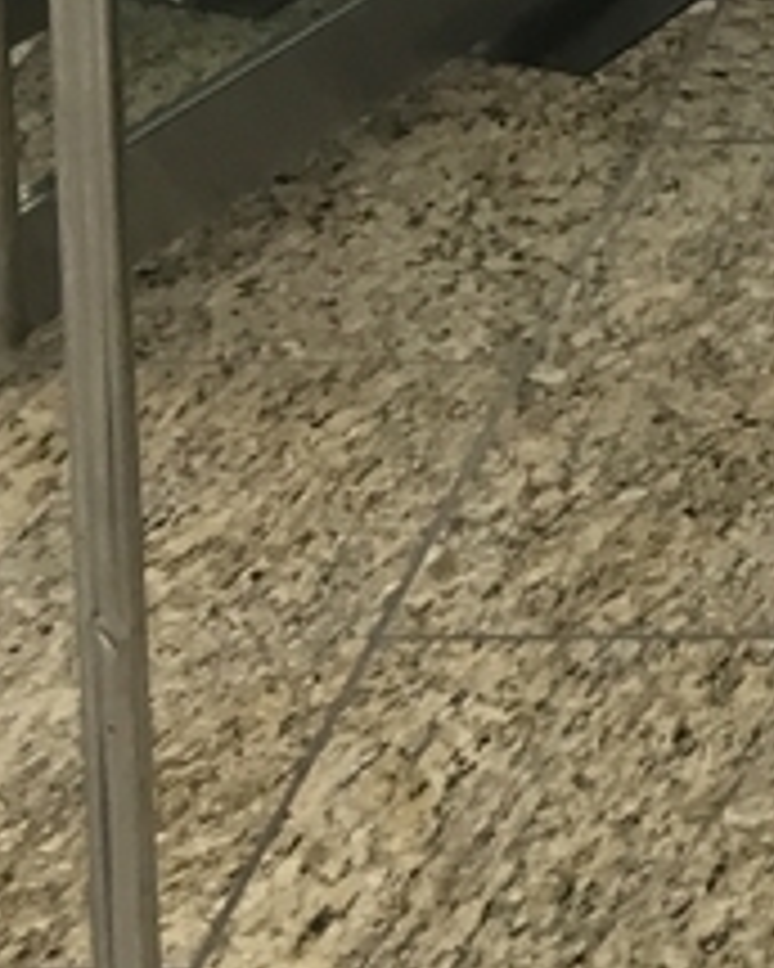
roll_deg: -0.9
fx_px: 4524
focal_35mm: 158
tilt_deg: -10.7
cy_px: -1220
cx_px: 1958
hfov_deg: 8.7
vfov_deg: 10.7
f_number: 2.2
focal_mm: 4.15
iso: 40
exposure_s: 1/33
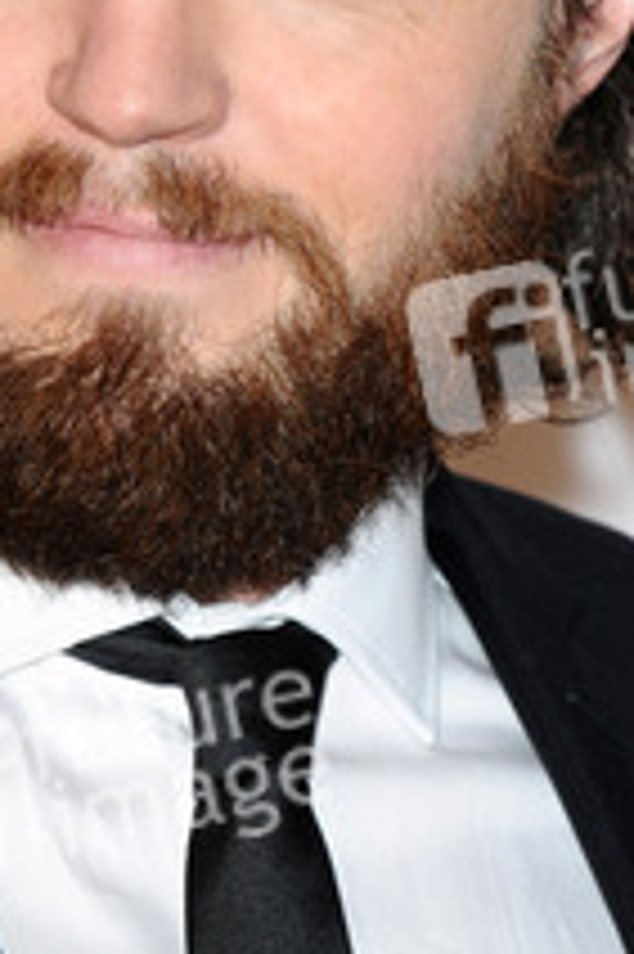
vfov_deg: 5.0
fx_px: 10873
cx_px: 232
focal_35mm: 411
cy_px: 104
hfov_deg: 3.3
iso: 320
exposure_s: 1/200
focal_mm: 145
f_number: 4.5
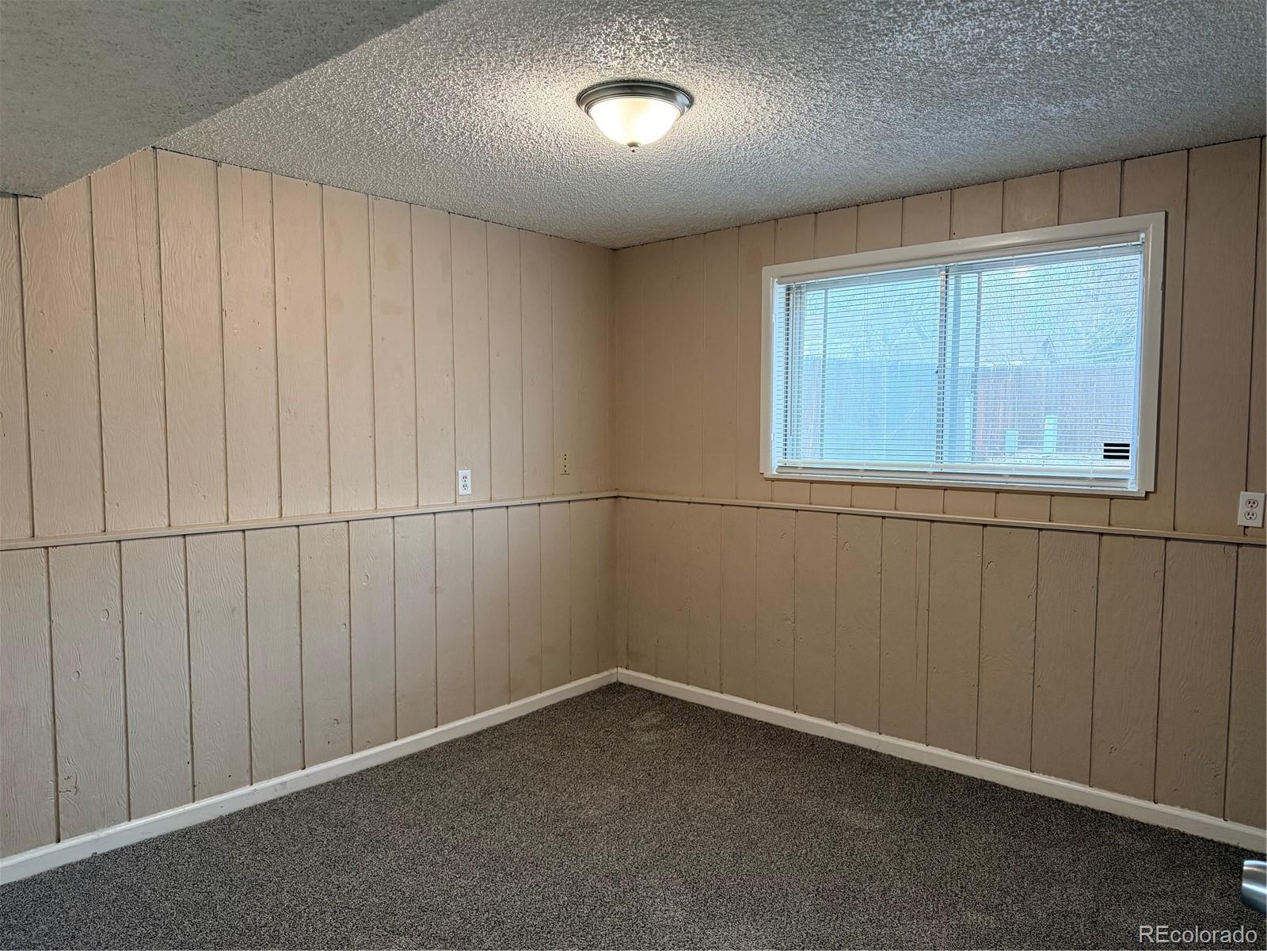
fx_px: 878
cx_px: 634
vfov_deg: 56.8
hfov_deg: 71.6
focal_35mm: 24
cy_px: 476
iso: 400
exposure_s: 1/60
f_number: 1.78
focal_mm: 6.76
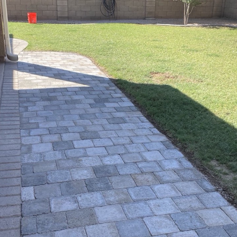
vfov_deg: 37.5
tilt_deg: -22.3
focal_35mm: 45
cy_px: 134
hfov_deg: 37.6
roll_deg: -1.4
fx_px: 349
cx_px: 120
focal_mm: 4.2
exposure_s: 1/1125
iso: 32
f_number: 1.6
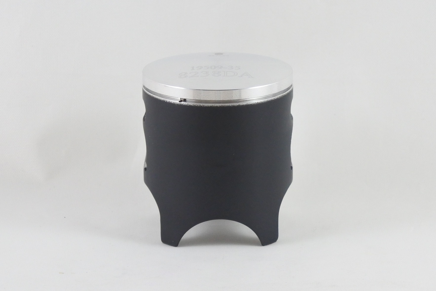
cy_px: 146
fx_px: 981
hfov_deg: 25.1
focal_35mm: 81
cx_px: 218
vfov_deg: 16.8
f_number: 5.6
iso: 800
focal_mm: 30
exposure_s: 1/125
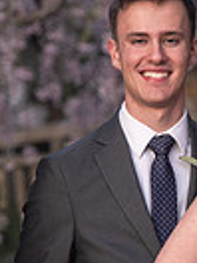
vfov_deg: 5.8
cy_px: 187
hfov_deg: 4.3
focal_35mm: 344
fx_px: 2610
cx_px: 239
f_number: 4.5
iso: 500
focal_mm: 105
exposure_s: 1/125
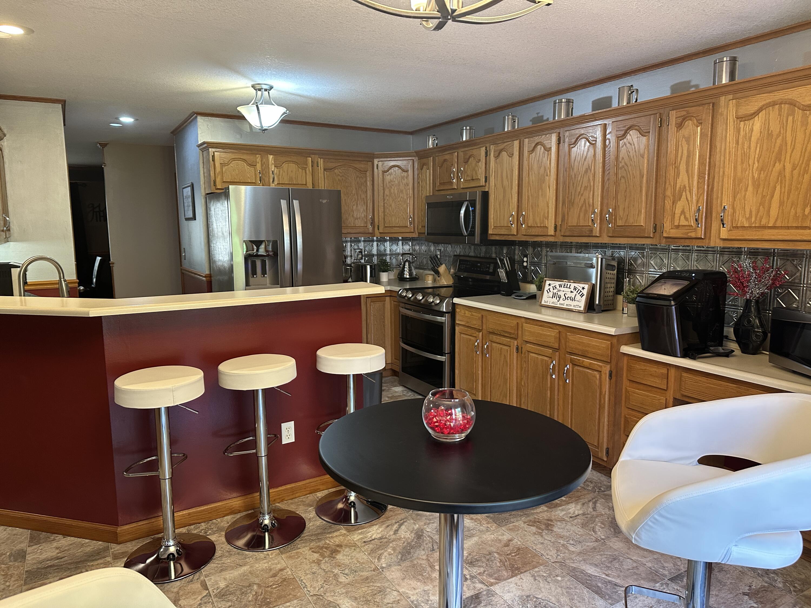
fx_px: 562
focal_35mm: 24
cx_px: 406
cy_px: 304
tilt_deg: -8.5
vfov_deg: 56.8
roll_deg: +0.0
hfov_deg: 71.6
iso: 320
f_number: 1.78
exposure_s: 1/60
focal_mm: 6.86
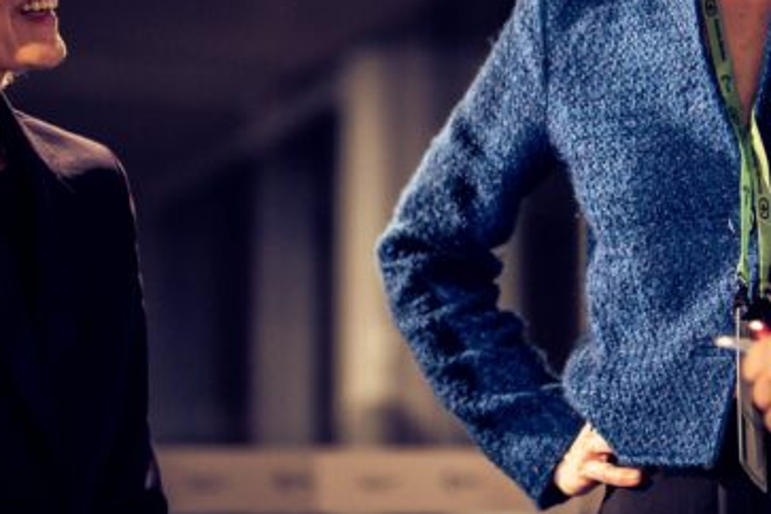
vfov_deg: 8.8
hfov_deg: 13.2
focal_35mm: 155
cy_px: 11
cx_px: 550
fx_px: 3319
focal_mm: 50
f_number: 1.2
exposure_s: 1/60
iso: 1000
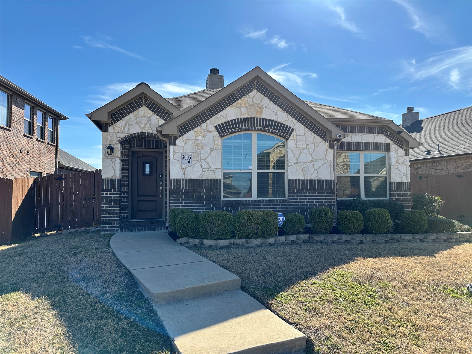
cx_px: 236
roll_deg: +0.1
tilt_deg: +3.5
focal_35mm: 24
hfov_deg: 71.6
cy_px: 177
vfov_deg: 56.8
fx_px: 327
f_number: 1.78
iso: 80
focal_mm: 6.86
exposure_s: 1/4184
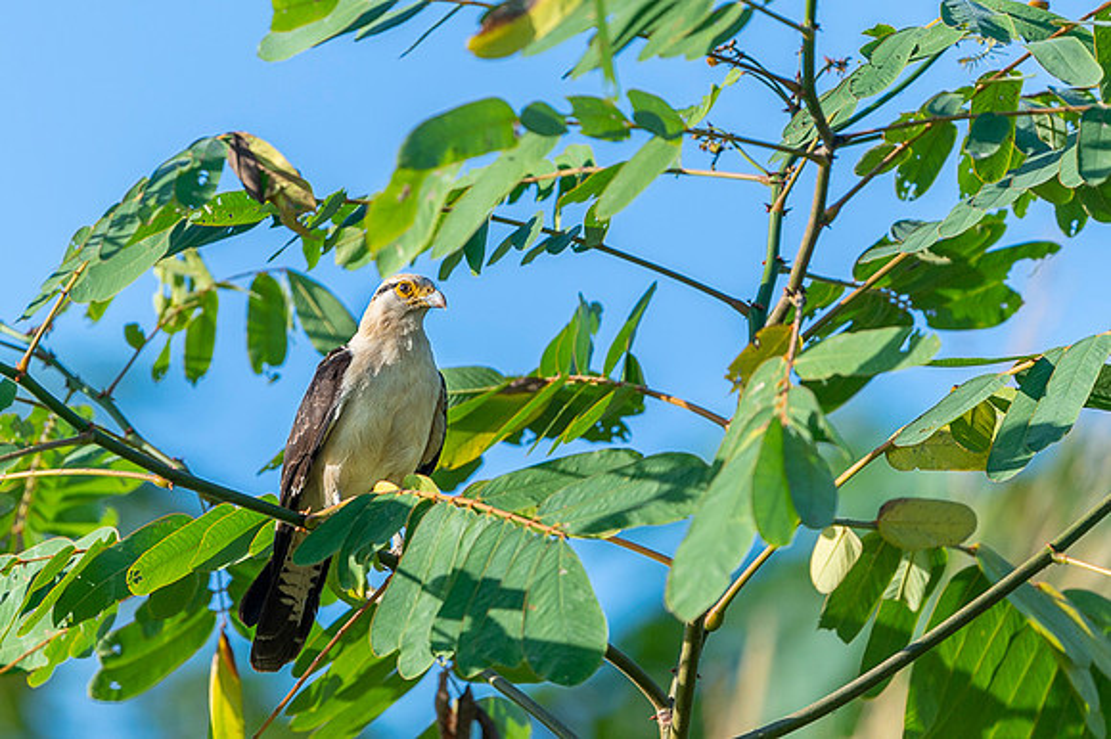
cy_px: 339
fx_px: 21335
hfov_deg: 3.0
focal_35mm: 692
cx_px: 450
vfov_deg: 2.0
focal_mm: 500
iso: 500
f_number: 4
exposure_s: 1/2500
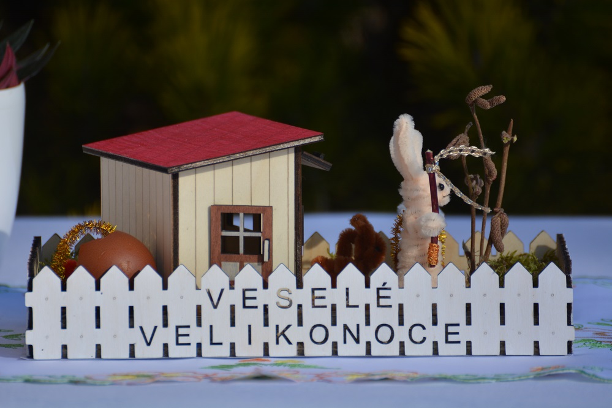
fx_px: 7649
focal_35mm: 450
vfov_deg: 3.1
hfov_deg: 4.6
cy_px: 204
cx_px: 306
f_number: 5.6
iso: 250
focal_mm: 300
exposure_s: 1/2000
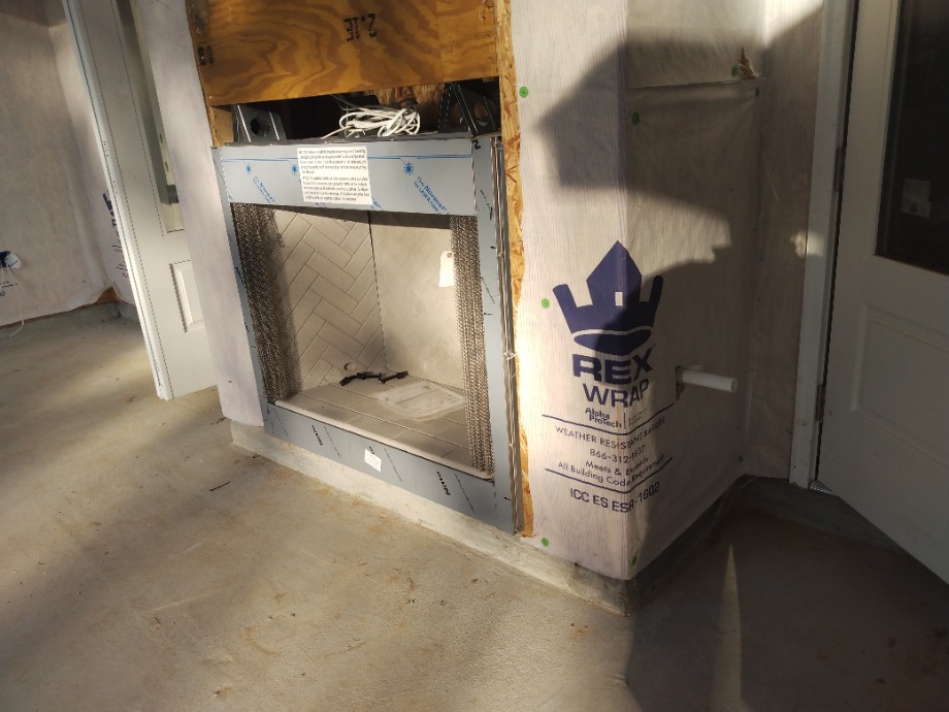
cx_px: 474
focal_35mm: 20
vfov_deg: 66.0
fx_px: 548
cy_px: 356
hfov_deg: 81.7
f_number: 2
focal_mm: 3.54
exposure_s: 1/414
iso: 100
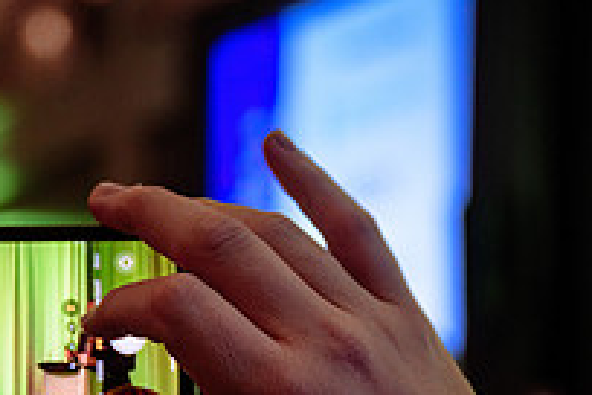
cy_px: 411
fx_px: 2055
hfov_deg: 16.4
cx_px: 334
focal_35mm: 125
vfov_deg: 10.9
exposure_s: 1/160
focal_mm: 44
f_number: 2.8
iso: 1000
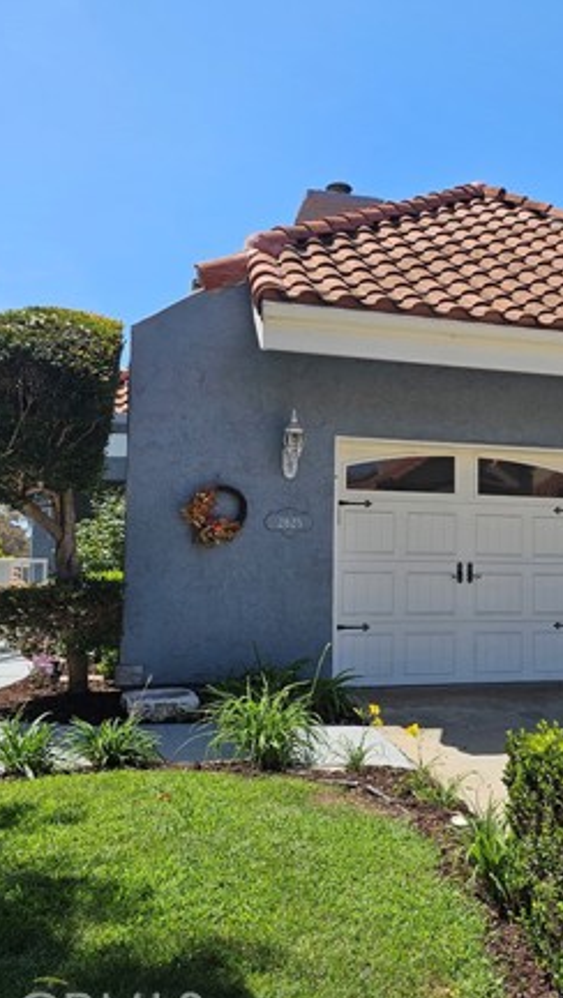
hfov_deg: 31.1
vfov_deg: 54.0
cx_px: 466
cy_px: 493
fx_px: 981
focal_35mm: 37
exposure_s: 1/699
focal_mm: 6.3
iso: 10
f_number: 1.7
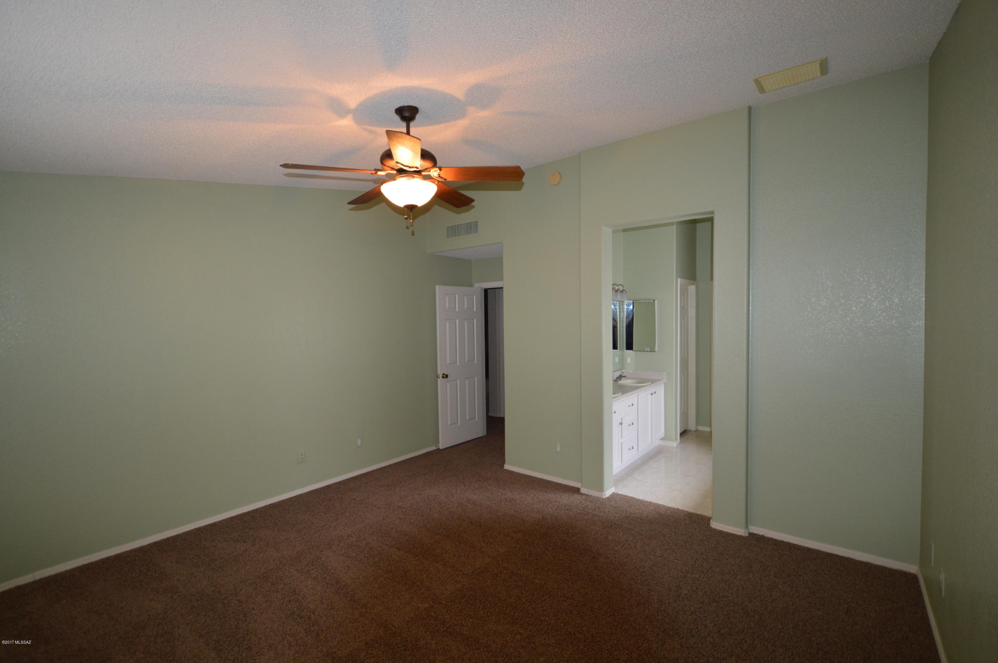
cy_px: 332
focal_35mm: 15
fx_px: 415
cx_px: 499
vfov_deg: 77.2
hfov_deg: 100.4
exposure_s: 1/60
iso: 500
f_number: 3.5
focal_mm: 10
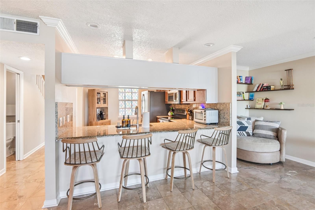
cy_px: 105
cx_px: 158
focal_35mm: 16
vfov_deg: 73.7
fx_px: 140
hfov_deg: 96.7
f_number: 8
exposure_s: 1/6
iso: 400
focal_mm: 16
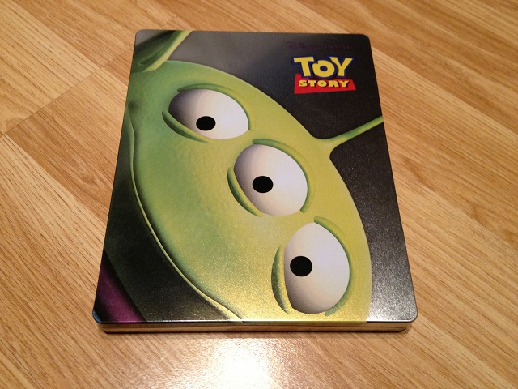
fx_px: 524
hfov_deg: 52.6
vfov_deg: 40.7
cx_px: 259
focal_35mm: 35
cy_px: 194
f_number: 2.4
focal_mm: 4.28
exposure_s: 1/20
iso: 160
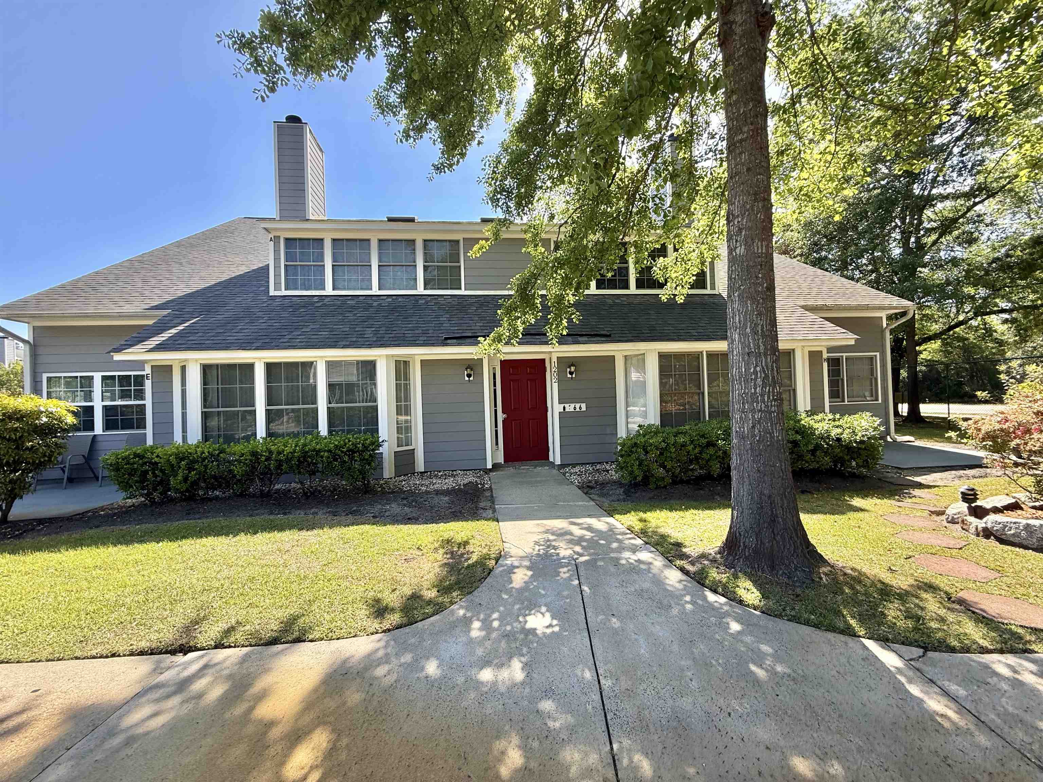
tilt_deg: +1.1
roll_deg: +1.5
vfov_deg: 85.7
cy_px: 391
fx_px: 422
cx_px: 522
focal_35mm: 14
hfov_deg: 102.1
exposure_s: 1/403
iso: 64
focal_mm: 2.22
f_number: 2.2
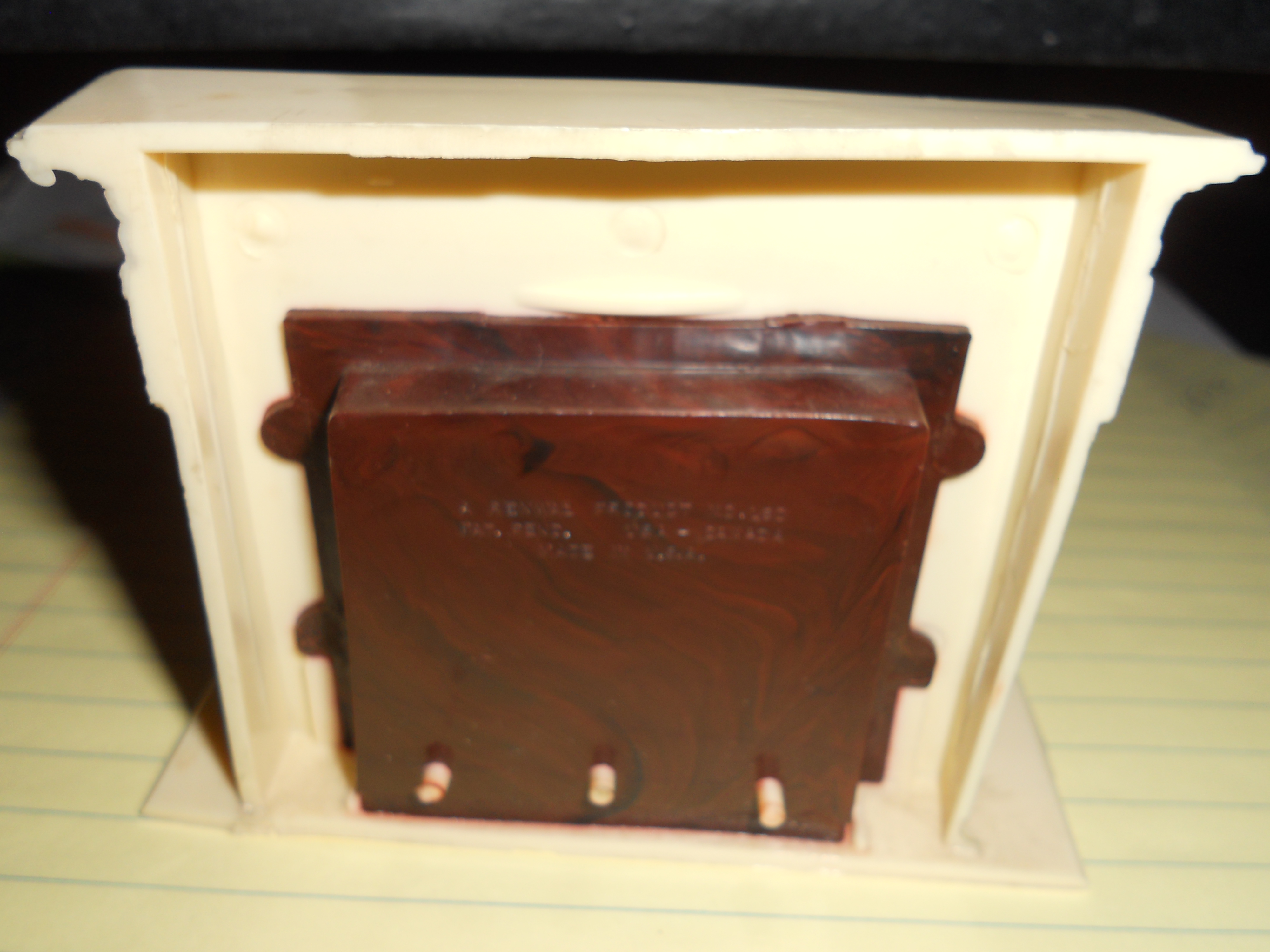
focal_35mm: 32
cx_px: 635
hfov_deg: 56.8
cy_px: 476
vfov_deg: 44.2
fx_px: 1174
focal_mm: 5.8
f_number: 8.8
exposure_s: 1/25
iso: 80
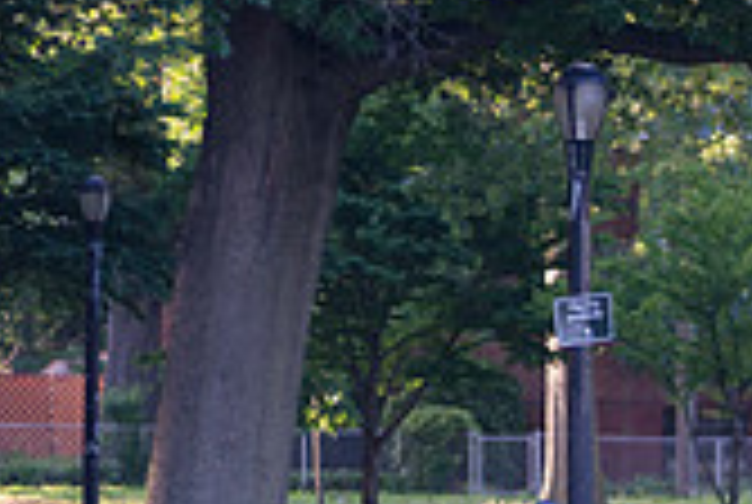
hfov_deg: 3.2
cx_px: 995
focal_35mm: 642
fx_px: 13434
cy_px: 767
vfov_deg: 2.1
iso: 400
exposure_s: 1/400
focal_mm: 185
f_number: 2.8
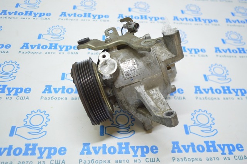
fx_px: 247
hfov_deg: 53.2
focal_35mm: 36
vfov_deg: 36.8
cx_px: 124
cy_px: 82
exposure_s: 1/40
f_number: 4
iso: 400
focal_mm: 24
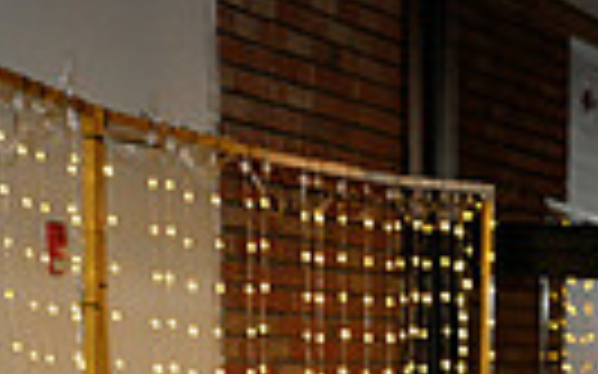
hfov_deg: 12.0
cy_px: 937
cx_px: 602
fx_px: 2802
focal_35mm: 172
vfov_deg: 7.1
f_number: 5.6
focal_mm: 50
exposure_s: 1/125
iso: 3200
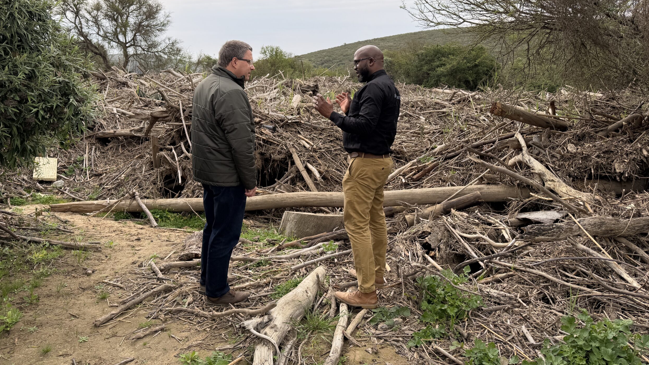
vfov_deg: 42.5
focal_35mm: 27
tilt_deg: -6.7
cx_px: 321
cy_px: 131
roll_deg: -1.4
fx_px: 465
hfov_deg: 69.9
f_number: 1.78
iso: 80
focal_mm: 6.76
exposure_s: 1/632
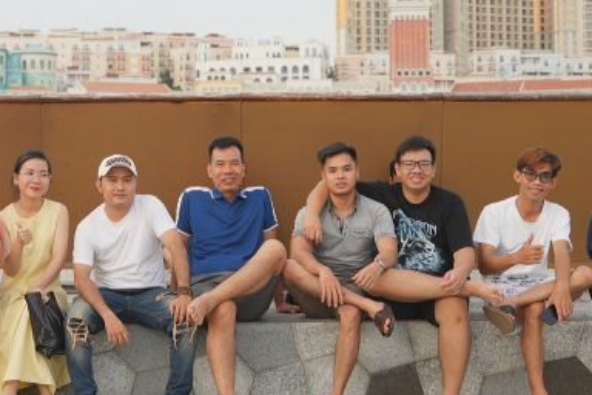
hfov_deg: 24.9
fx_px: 1315
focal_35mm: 80
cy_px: 175
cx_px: 114
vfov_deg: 17.1
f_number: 2.8
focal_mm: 30
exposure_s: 1/400
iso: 160
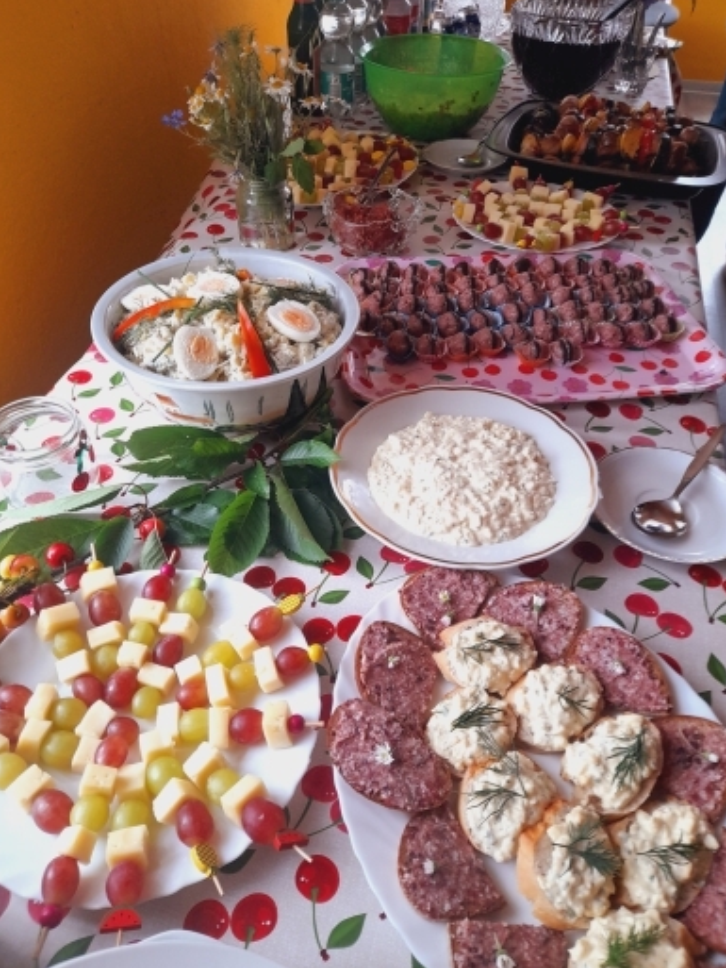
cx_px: 364
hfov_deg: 53.1
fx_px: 727
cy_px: 469
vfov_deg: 67.3
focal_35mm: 26
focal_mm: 4.6
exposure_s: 1/33
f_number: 2
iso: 125
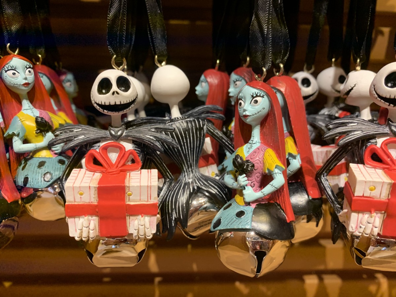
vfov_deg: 53.1
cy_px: 148
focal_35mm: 26
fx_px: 297
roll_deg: -1.9
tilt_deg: -15.3
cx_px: 198
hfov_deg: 67.3
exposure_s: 1/60
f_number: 1.8
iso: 320
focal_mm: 4.25
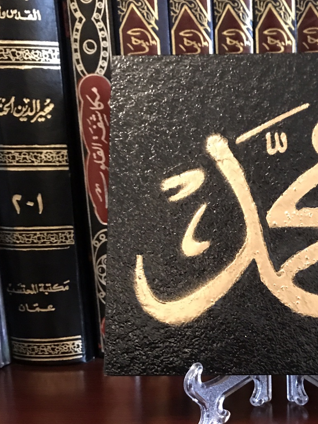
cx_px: 283
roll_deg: +1.2
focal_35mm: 52
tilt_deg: -12.9
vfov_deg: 36.1
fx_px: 637
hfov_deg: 27.1
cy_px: 310
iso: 80
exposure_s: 1/6
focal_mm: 3.99
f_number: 1.8
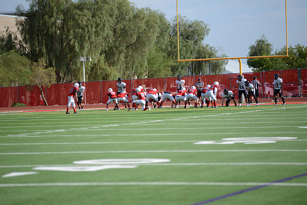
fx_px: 1407
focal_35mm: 165
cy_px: 102
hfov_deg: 12.4
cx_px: 154
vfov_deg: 8.3
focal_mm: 165
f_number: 2.8
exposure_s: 1/4000
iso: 220
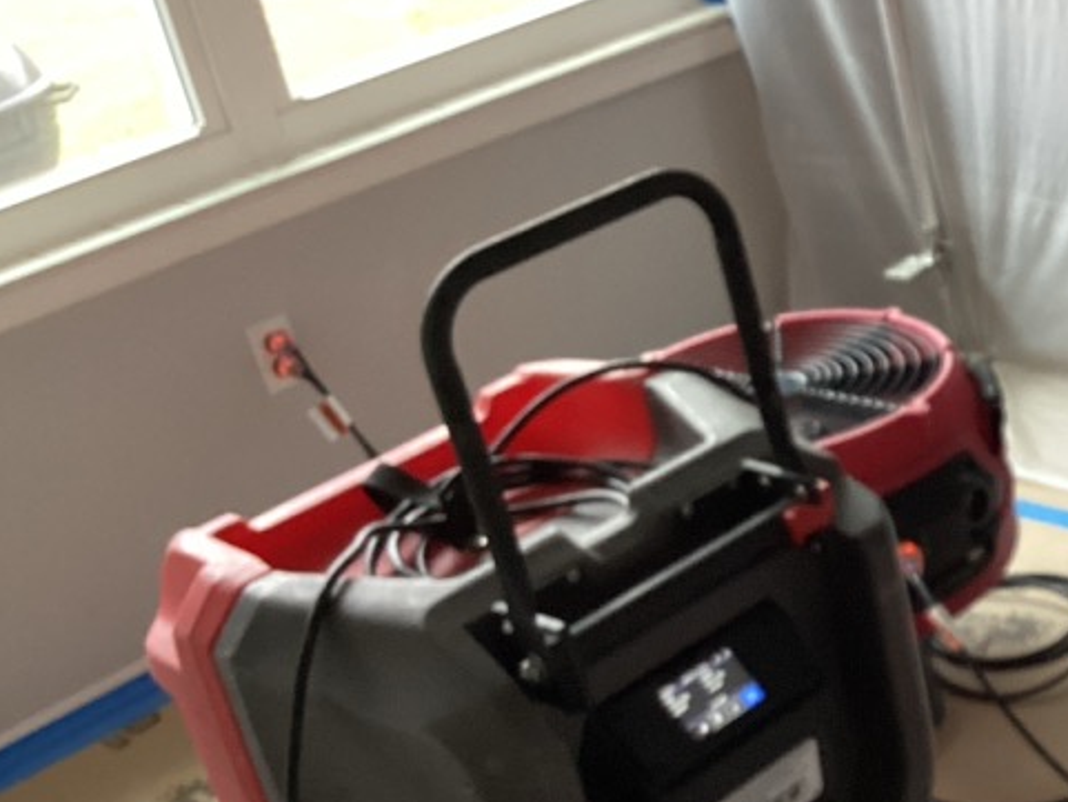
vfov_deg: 22.1
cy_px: 587
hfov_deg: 27.3
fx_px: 2037
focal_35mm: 66
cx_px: 1130
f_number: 2.4
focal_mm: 3.3
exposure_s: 1/50
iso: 200
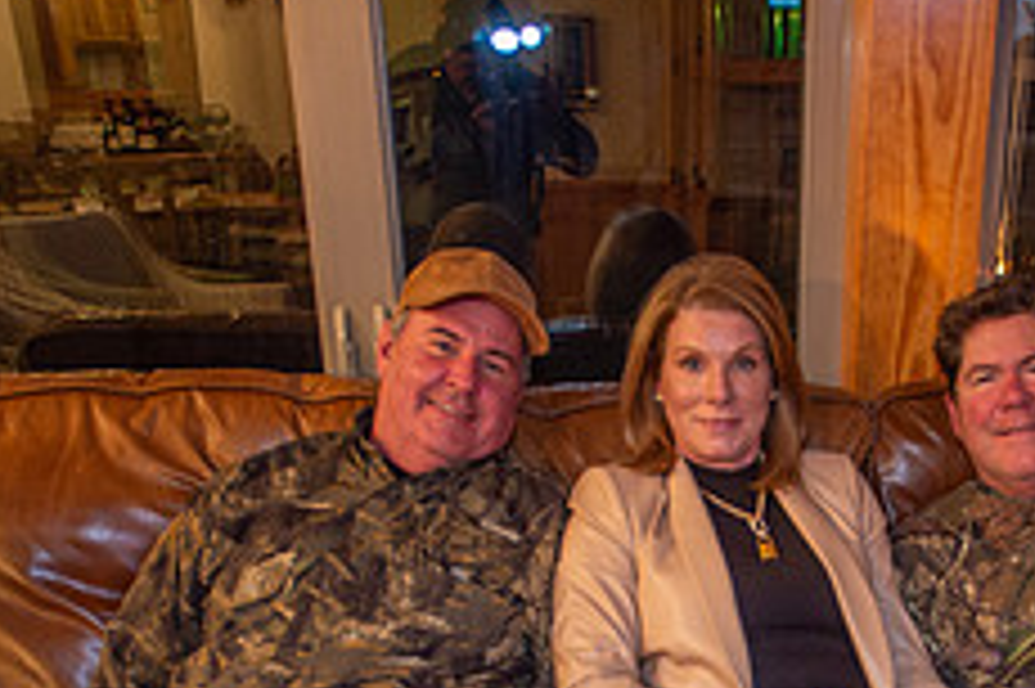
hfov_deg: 40.0
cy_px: 800
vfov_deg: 25.5
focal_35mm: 48
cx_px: 778
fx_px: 1379
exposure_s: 1/30
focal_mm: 19
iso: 1000
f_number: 2.8
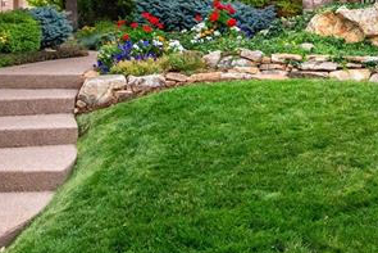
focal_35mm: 59
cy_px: 27
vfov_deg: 22.5
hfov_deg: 33.0
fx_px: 620
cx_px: 302
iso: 1600
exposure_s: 1/13
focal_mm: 17
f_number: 8
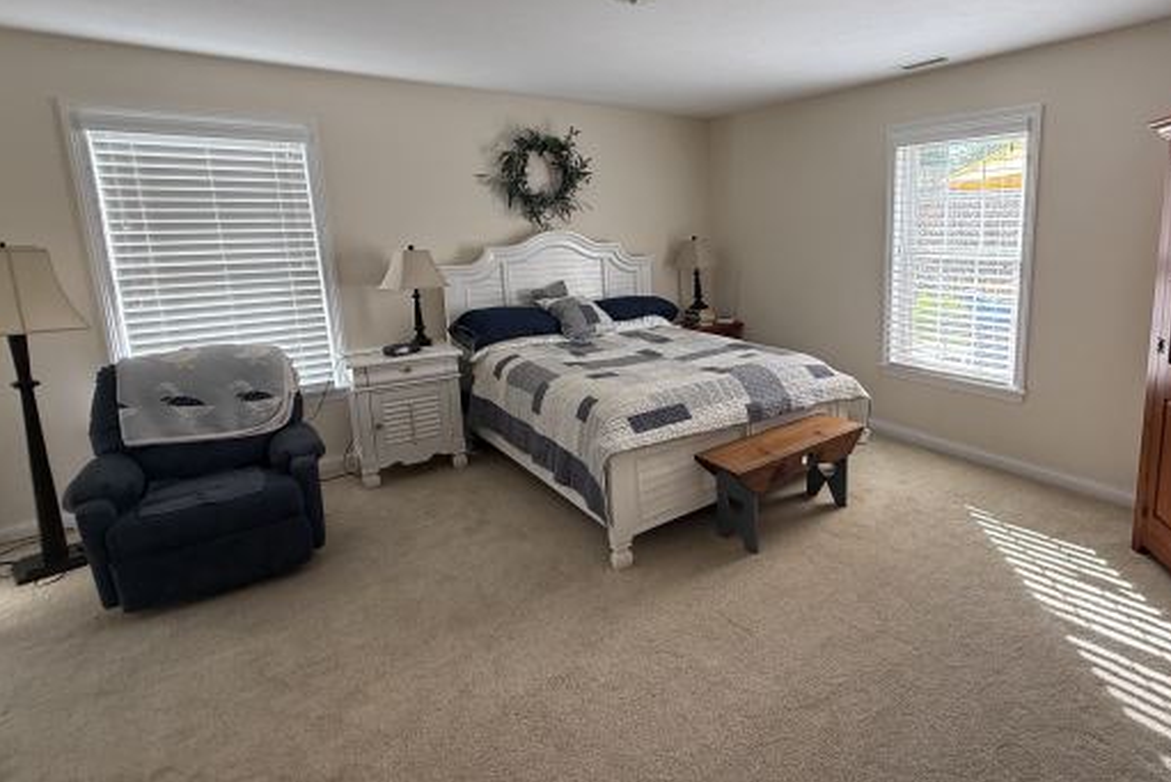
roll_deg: +0.4
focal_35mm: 19
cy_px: 330
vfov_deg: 64.2
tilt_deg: -10.3
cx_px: 760
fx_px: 618
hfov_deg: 84.5
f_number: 2.2
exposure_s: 1/99
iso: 80
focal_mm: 2.22
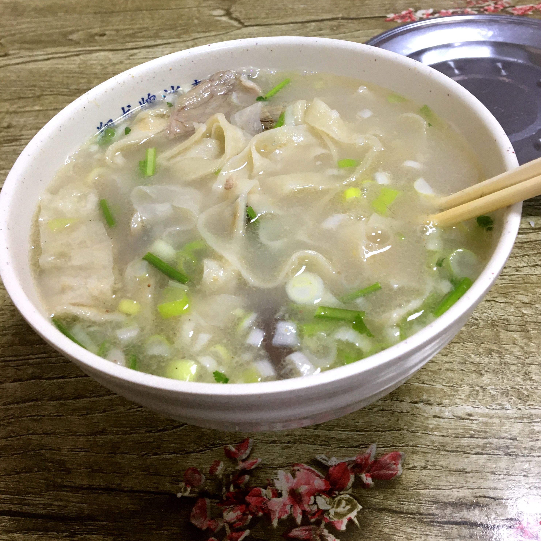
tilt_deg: -40.7
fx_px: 619
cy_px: 177
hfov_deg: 47.2
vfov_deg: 46.4
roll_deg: +6.9
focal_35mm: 35
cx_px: 276
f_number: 2.2
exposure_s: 1/33
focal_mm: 4.15
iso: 100
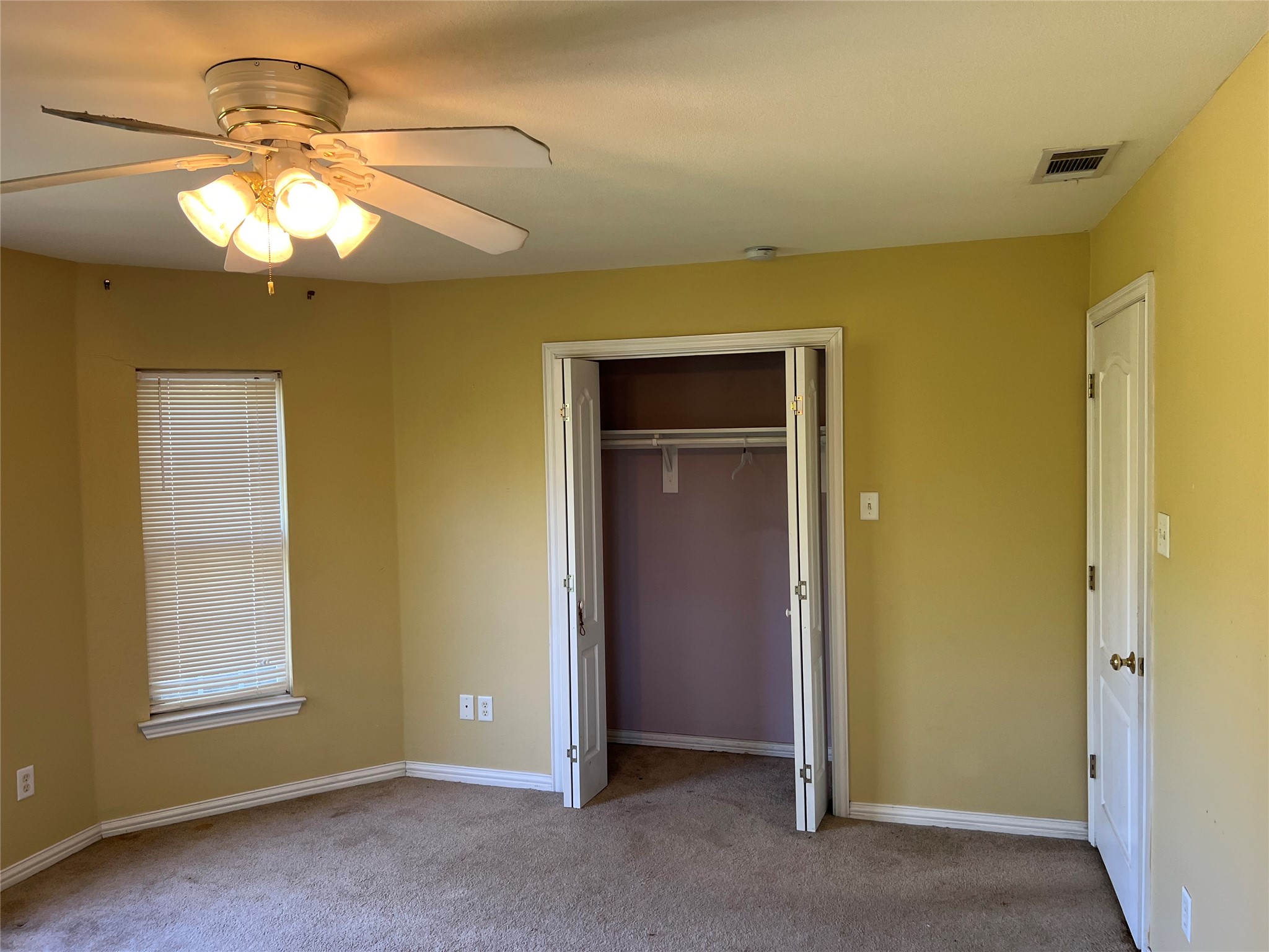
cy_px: 476
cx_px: 634
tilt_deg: -1.6
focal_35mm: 26
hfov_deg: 67.3
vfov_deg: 53.1
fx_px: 953
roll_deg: +1.7
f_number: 1.5
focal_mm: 5.7
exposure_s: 1/120
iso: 125
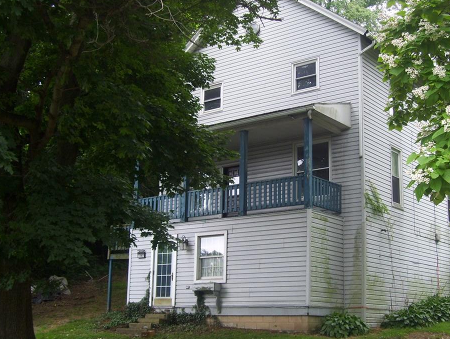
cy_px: 168
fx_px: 664
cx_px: 248
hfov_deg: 37.4
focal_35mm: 51
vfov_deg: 28.6
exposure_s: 1/160
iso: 80
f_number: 3
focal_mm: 7.6
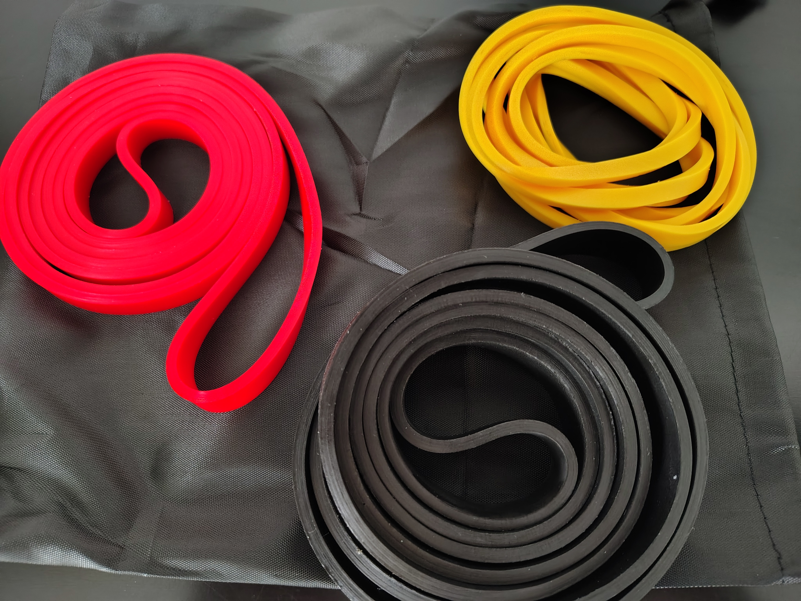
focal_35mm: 24
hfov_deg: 71.6
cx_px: 400
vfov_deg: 56.8
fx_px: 555
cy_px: 300
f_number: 1.8
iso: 1506
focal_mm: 5.56
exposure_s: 1/30
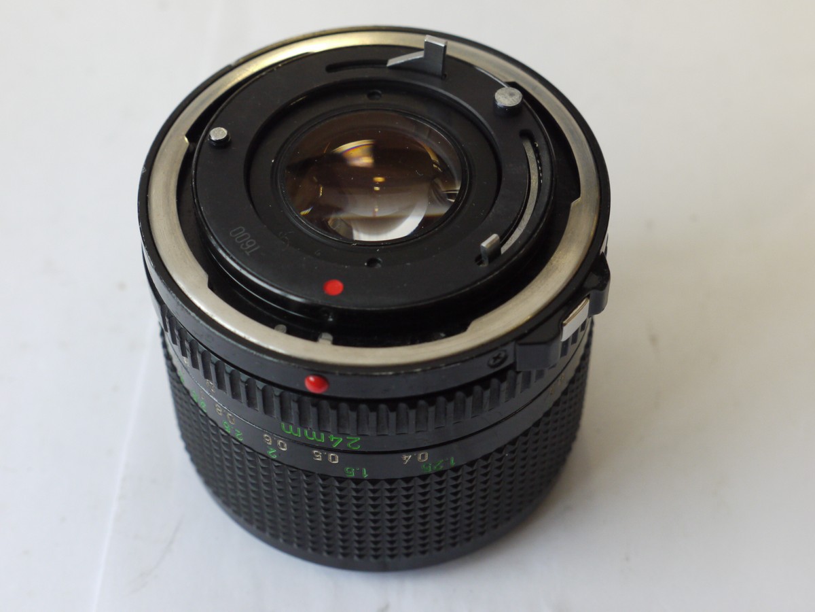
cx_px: 408
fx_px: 1836
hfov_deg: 25.0
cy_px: 306
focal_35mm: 78
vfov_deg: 18.9
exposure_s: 1/60
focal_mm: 39
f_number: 7.1
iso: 800
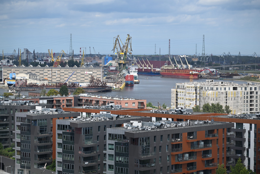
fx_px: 867
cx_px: 130
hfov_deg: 17.1
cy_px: 87
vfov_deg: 11.4
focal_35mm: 120
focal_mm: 120
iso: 100
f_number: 5.6
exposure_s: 1/500
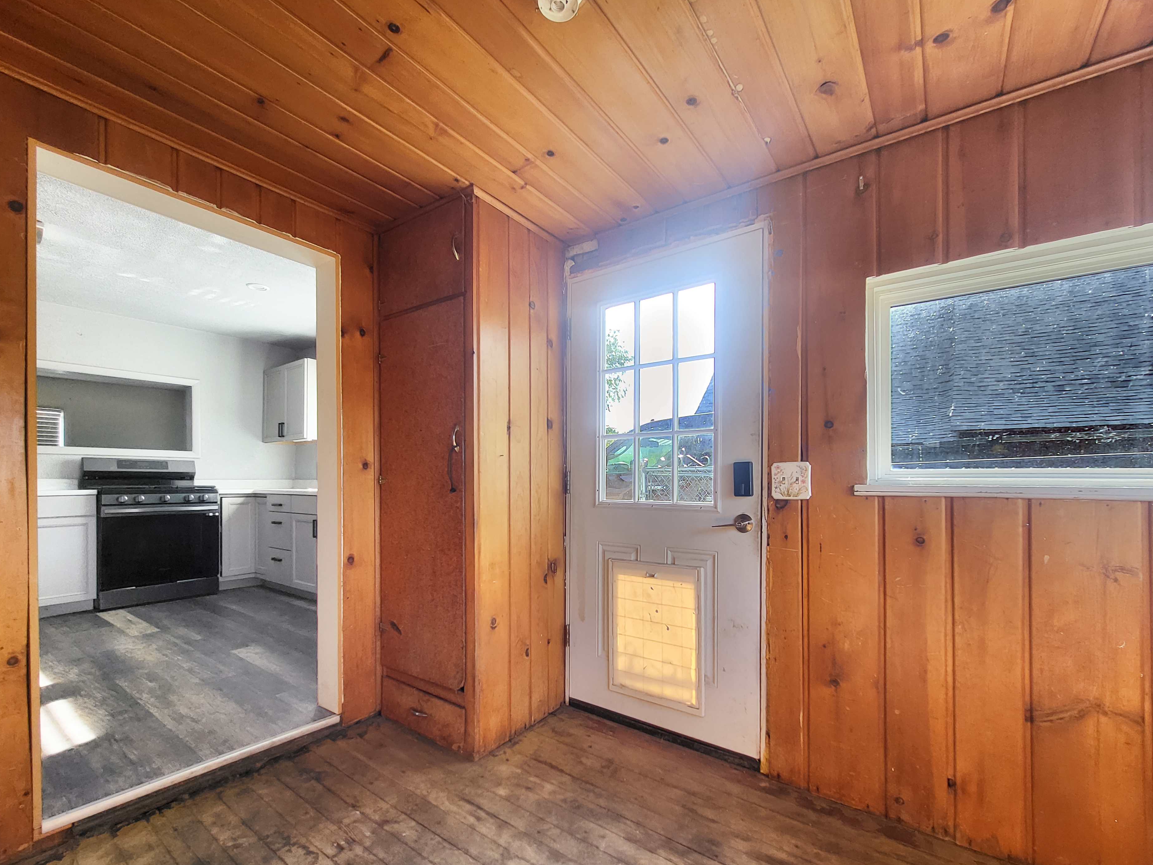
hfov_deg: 102.1
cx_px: 572
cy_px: 449
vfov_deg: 85.6
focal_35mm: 14
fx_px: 466
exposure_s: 1/60
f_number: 2.2
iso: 64
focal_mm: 1.74
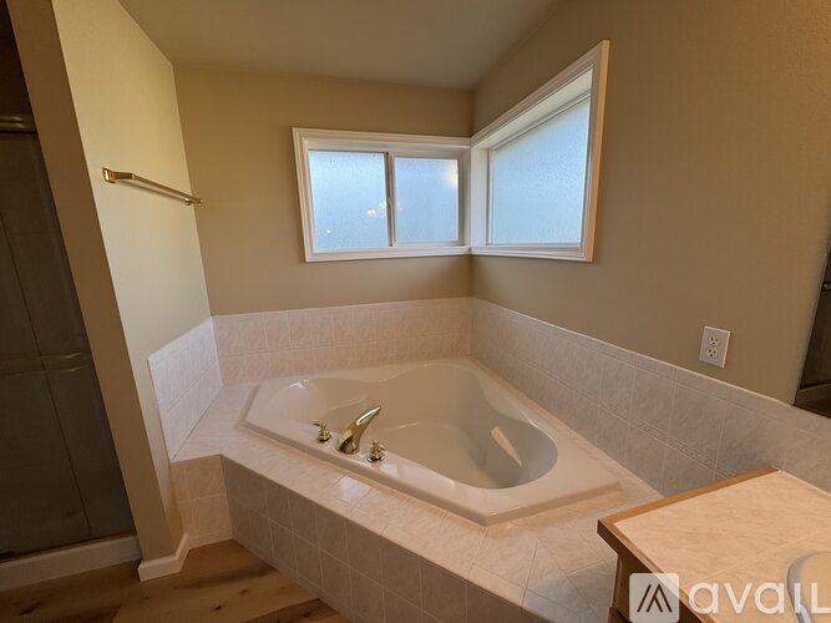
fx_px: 336
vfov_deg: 85.7
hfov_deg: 102.1
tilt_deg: -10.6
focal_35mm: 14
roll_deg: +2.1
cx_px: 416
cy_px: 312
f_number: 2.2
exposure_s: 1/120
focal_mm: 2.22
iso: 50
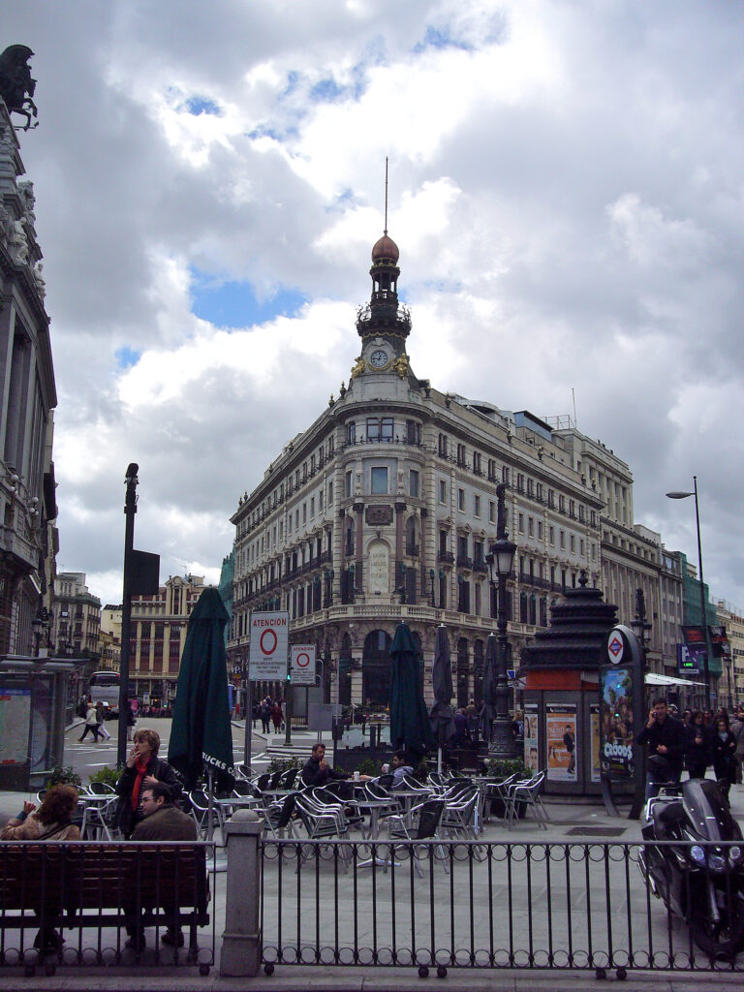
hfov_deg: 38.7
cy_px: 496
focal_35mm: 37
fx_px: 1060
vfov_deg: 50.1
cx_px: 372
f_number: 6.3
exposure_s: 1/500
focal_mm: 6.1
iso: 80
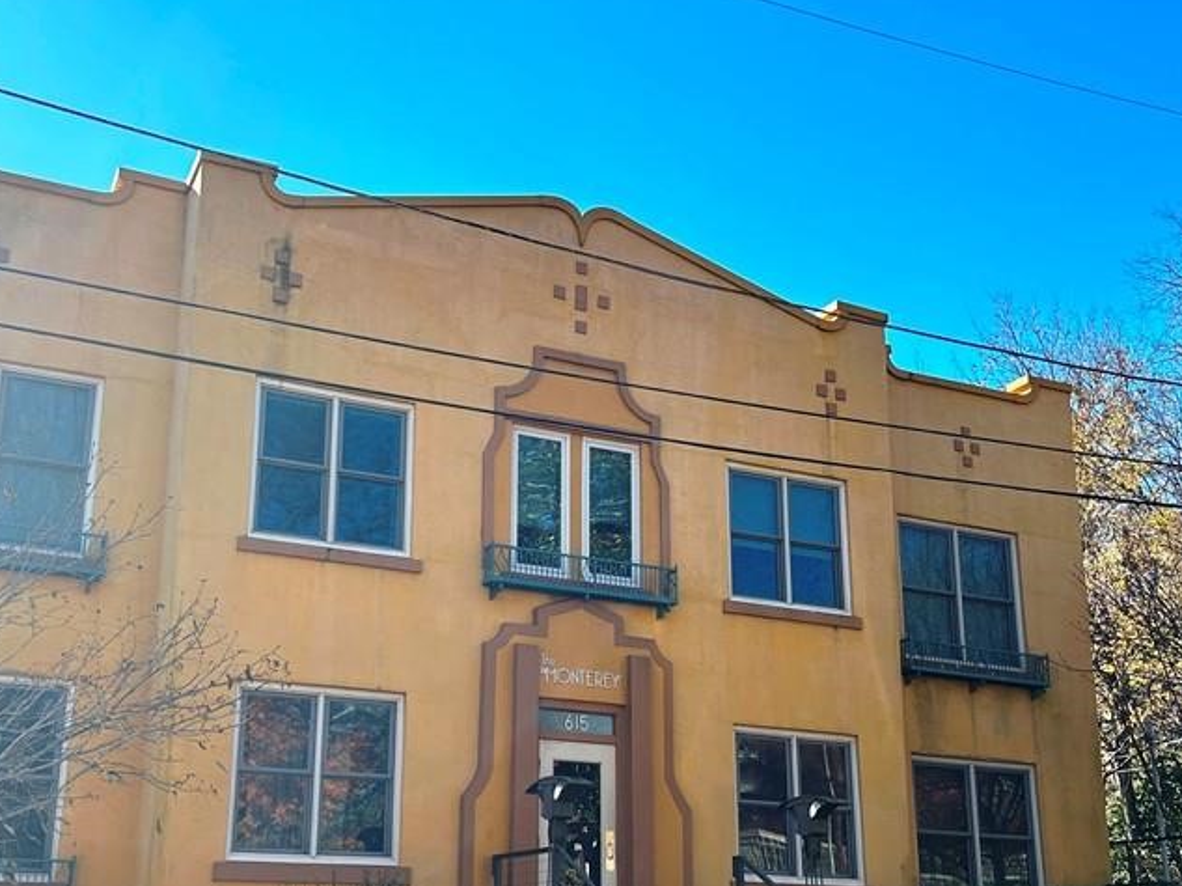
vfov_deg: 34.1
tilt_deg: +15.5
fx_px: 1434
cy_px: 571
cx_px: 554
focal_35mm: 42
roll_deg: -0.1
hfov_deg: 44.8
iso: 50
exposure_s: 1/1901
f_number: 1.5
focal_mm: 5.7
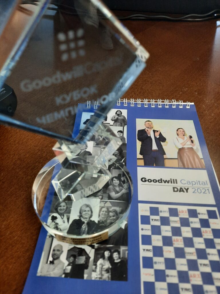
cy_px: 147
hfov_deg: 54.9
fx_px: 212
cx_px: 110
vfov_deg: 69.4
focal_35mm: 25
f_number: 2
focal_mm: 4.6
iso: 320
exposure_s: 1/50
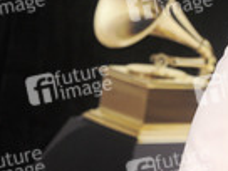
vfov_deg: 3.4
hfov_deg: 4.6
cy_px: 44
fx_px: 2839
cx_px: 359
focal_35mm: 431
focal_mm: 135
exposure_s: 1/320
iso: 1600
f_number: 5
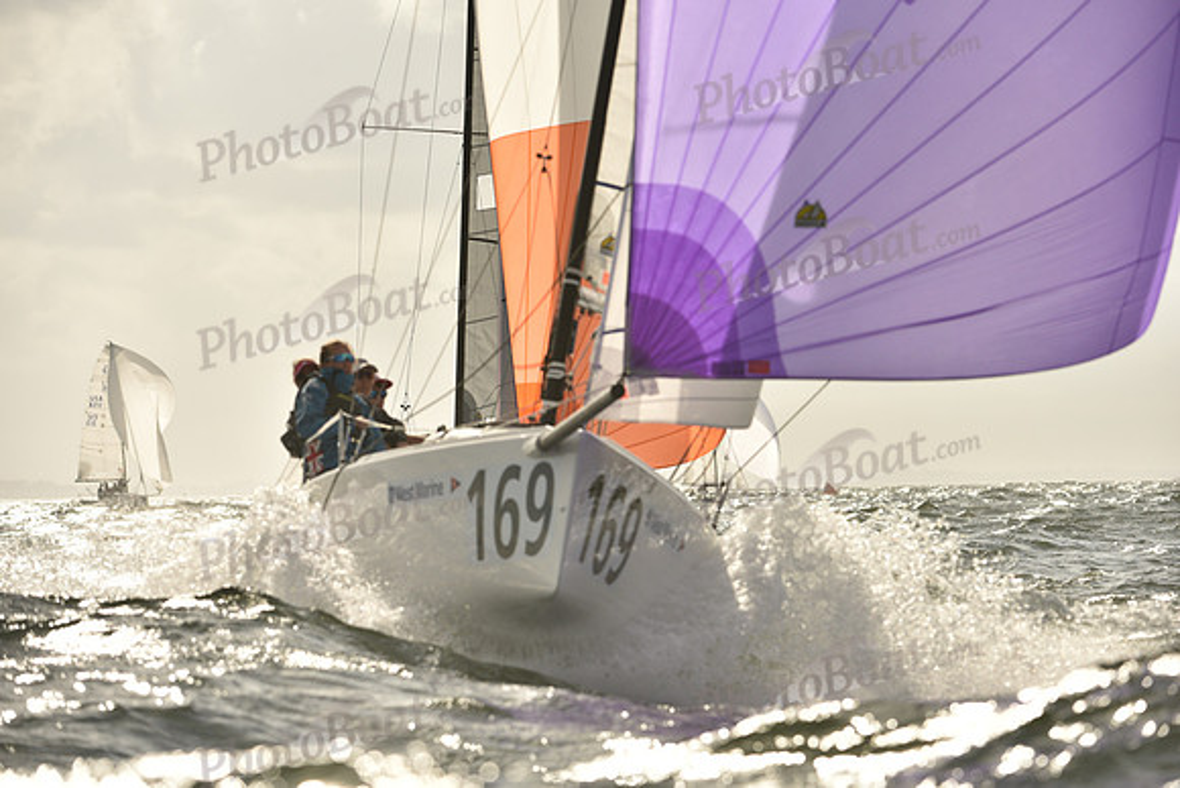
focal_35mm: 240
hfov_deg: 8.6
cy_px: 394
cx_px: 590
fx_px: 7868
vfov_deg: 5.7
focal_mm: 240
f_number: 6.3
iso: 320
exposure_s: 1/2500
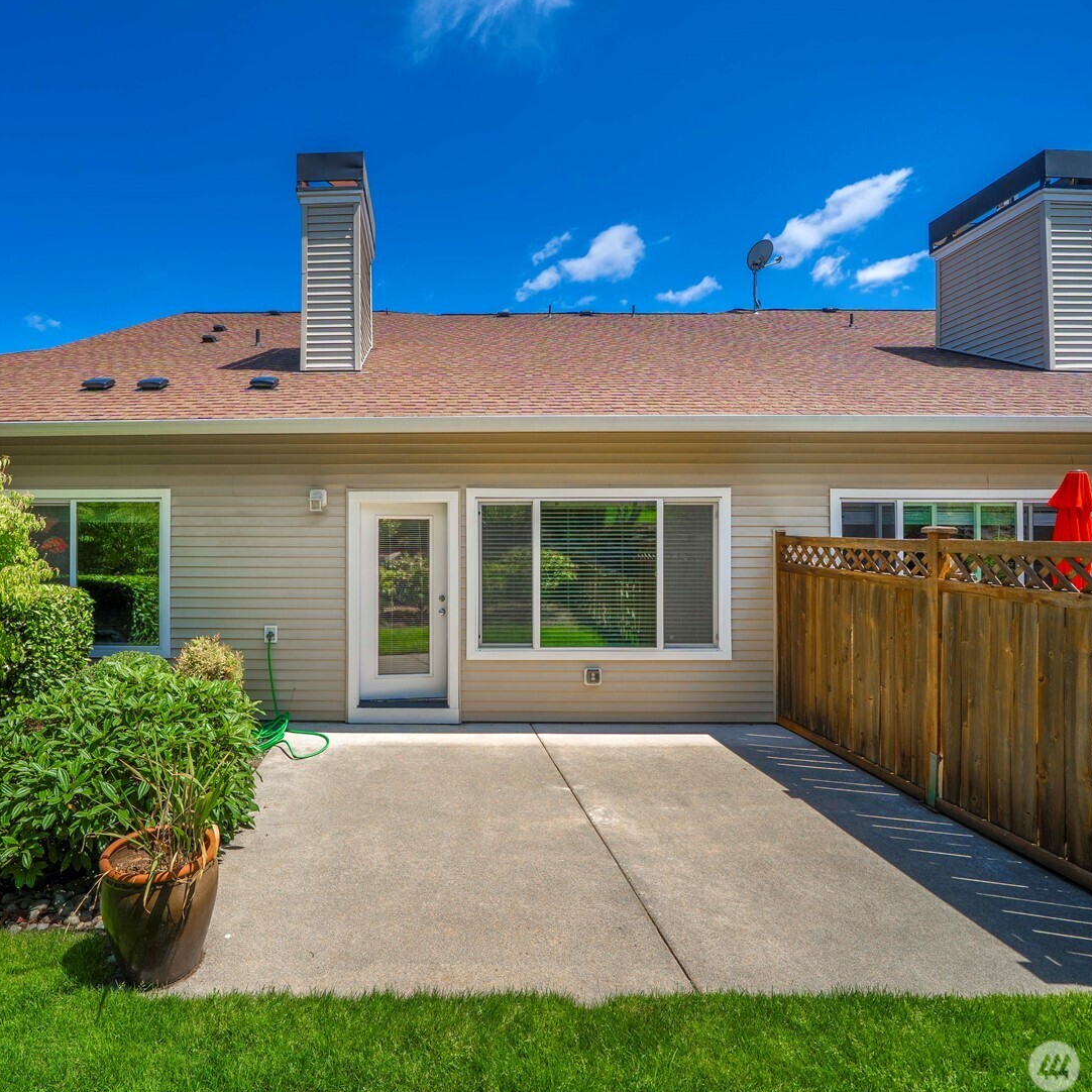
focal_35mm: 16
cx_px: 418
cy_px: 534
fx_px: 571
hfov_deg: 85.9
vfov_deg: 87.4
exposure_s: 1/500
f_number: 6.3
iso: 100
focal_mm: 12
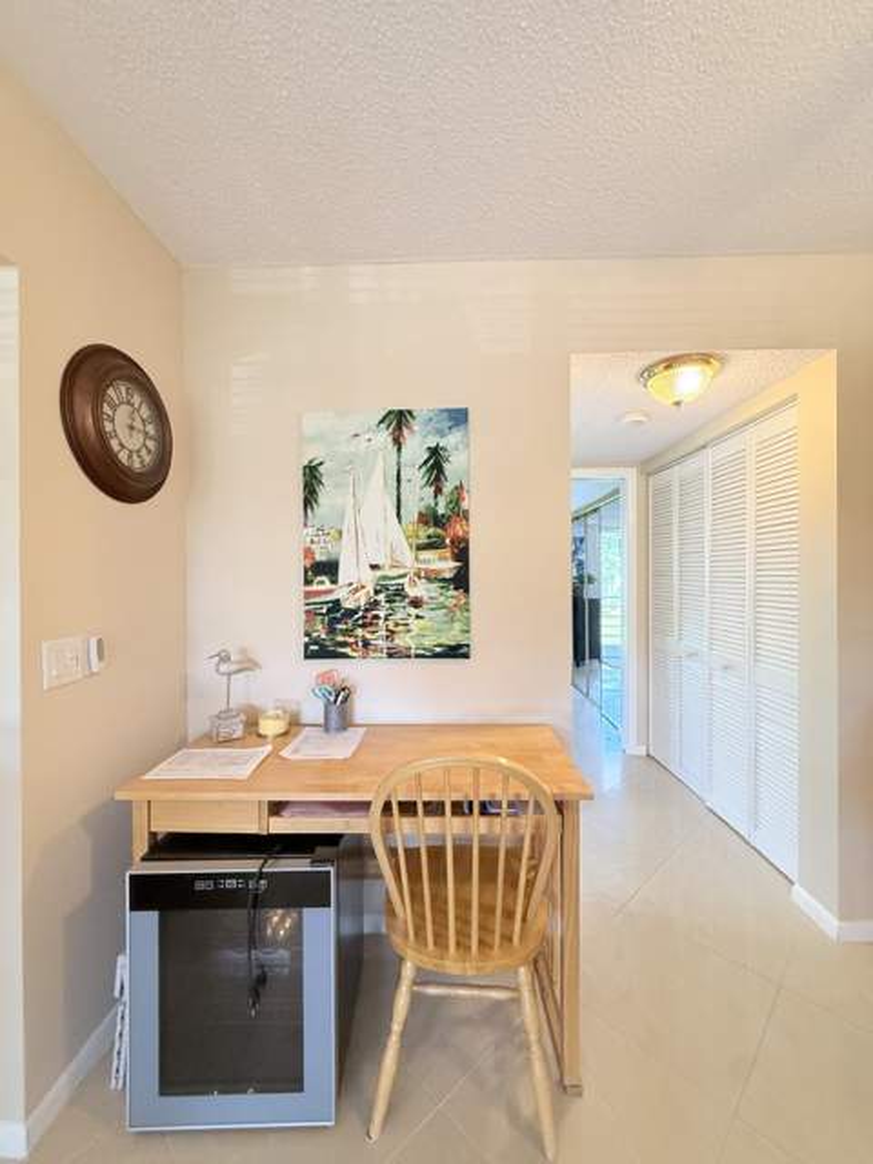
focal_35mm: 14
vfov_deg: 102.1
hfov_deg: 85.7
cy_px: 582
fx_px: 471
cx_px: 436
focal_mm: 2.22
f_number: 2.2
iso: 400
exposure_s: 1/120
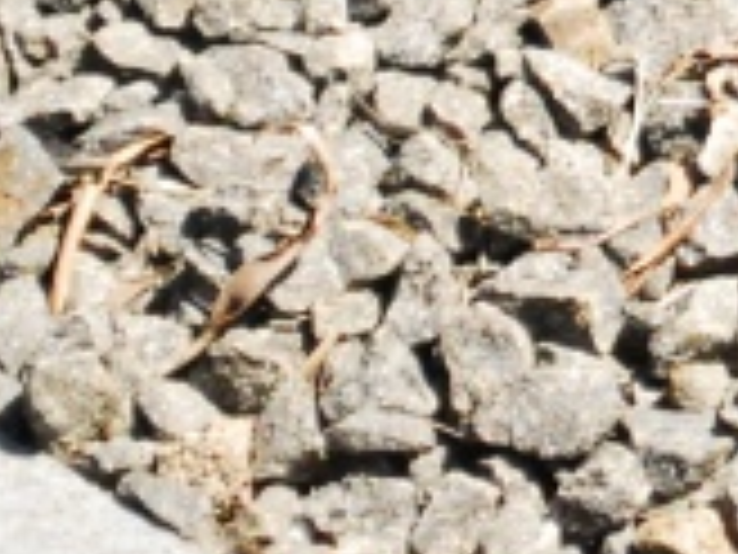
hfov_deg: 3.9
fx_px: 10596
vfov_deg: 3.0
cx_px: 1498
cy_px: -439
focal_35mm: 497
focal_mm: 55
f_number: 5.6
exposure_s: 1/3200
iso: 1600
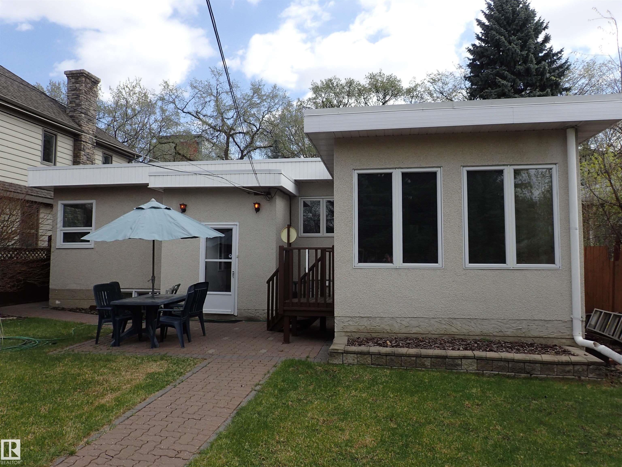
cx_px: 311
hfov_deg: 69.4
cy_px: 234
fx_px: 449
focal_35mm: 25
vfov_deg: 54.9
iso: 100
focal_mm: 4.5
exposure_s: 1/1000
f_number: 2.8
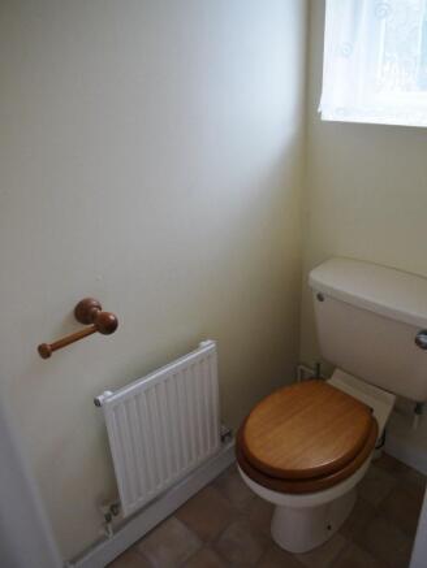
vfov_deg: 63.4
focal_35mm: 28
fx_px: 460
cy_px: 284
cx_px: 214
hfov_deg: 49.8
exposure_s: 1/60
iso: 500
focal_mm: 14
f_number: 3.5
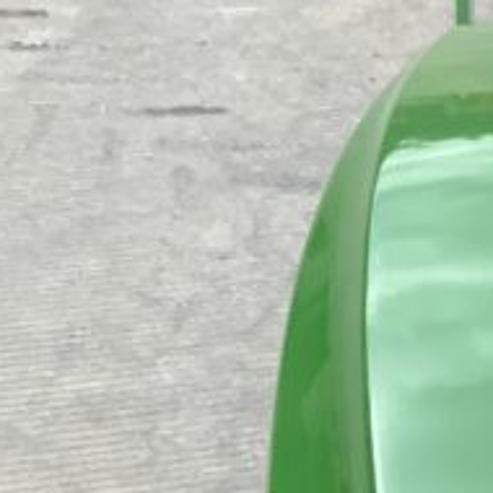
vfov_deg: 12.6
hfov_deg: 11.5
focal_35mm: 138
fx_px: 2224
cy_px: 285
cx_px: 942
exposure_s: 1/189
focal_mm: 3
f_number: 1.8
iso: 16
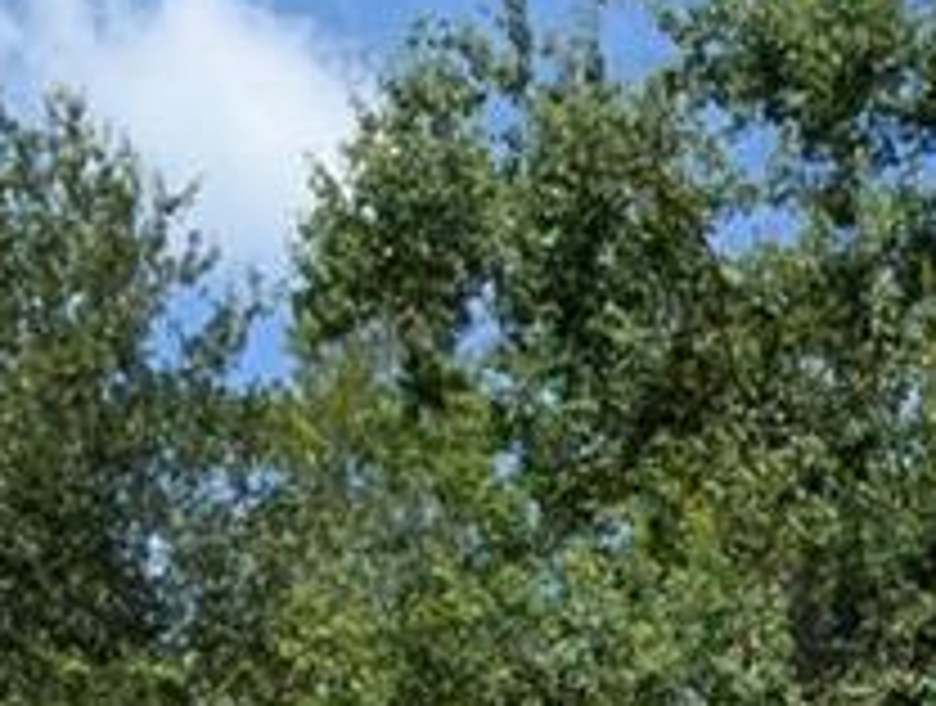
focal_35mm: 92
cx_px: 981
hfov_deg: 20.4
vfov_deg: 11.7
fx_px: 2493
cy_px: 1916
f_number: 1.7
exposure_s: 1/3077
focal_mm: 2.02
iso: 53
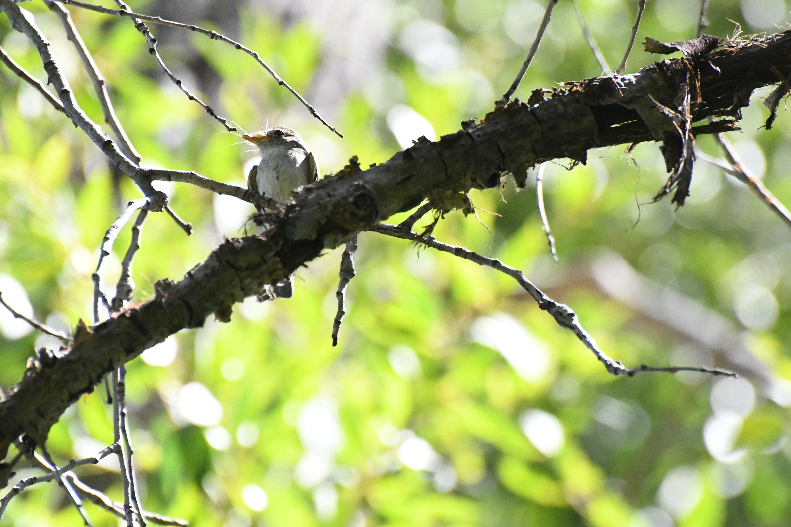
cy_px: 264
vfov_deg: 3.1
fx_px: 9887
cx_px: 396
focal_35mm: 450
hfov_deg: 4.6
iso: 5000
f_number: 7.1
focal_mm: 300
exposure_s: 1/4000
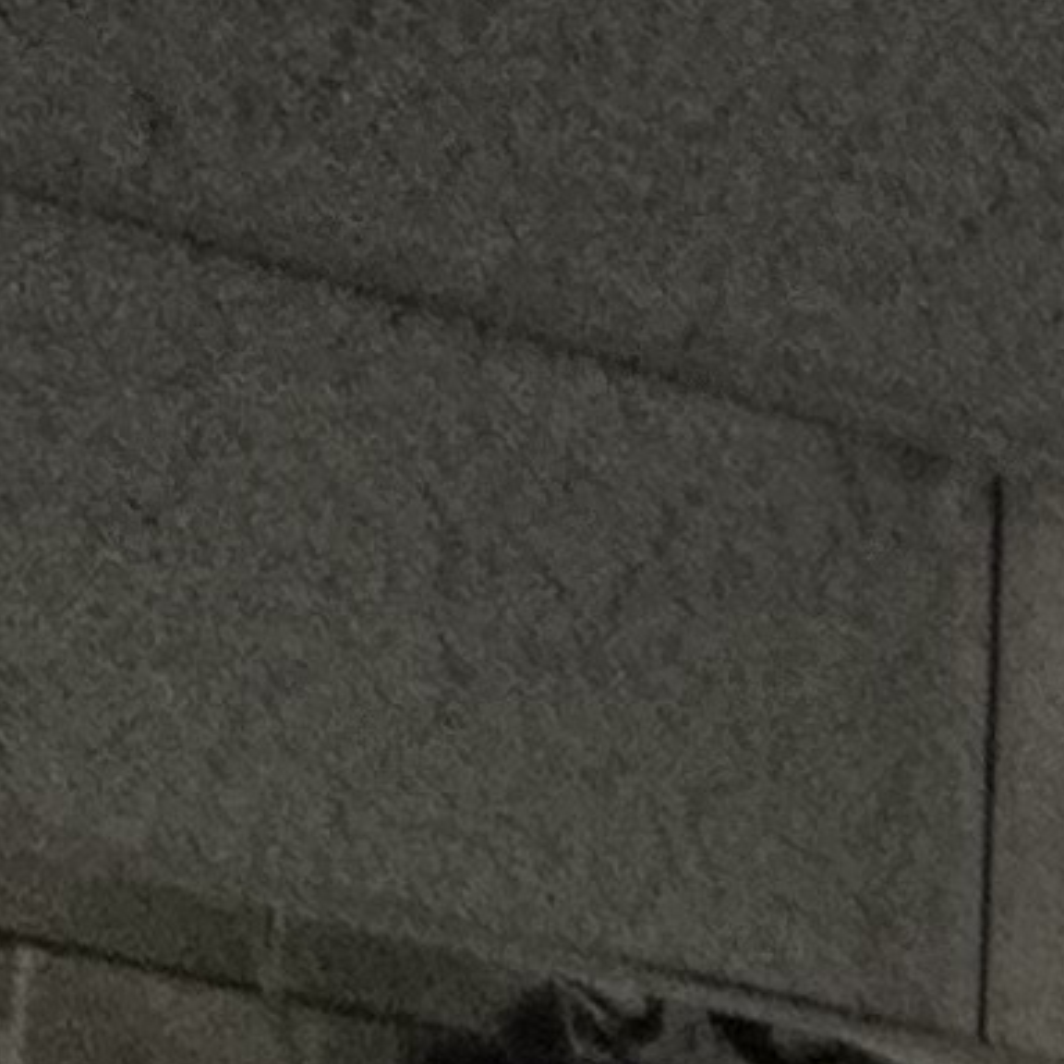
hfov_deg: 8.7
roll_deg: +0.4
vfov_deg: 9.5
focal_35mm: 130
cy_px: 3475
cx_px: 3876
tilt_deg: -3.8
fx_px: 4521
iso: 320
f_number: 2.2
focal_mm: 2.22
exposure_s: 1/95
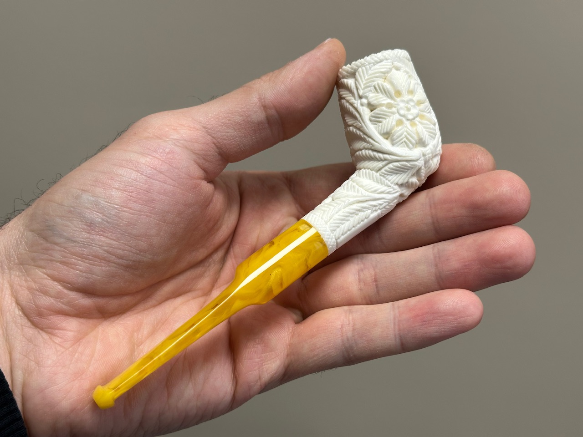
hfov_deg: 39.7
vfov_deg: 30.3
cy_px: 218
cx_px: 292
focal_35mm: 48
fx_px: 808
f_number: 1.78
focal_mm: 6.86
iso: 80
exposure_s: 1/121
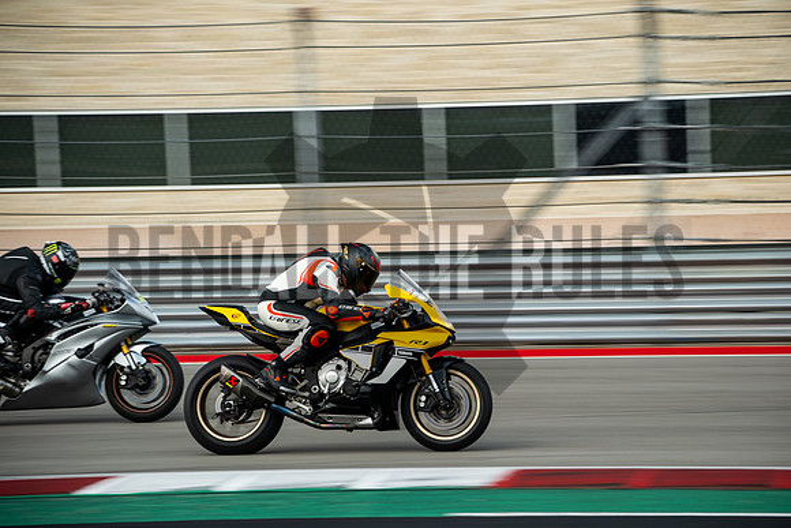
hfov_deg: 13.7
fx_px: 3296
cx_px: 396
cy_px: 264
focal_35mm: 150
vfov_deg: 9.2
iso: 160
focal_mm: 100
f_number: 5
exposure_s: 1/200
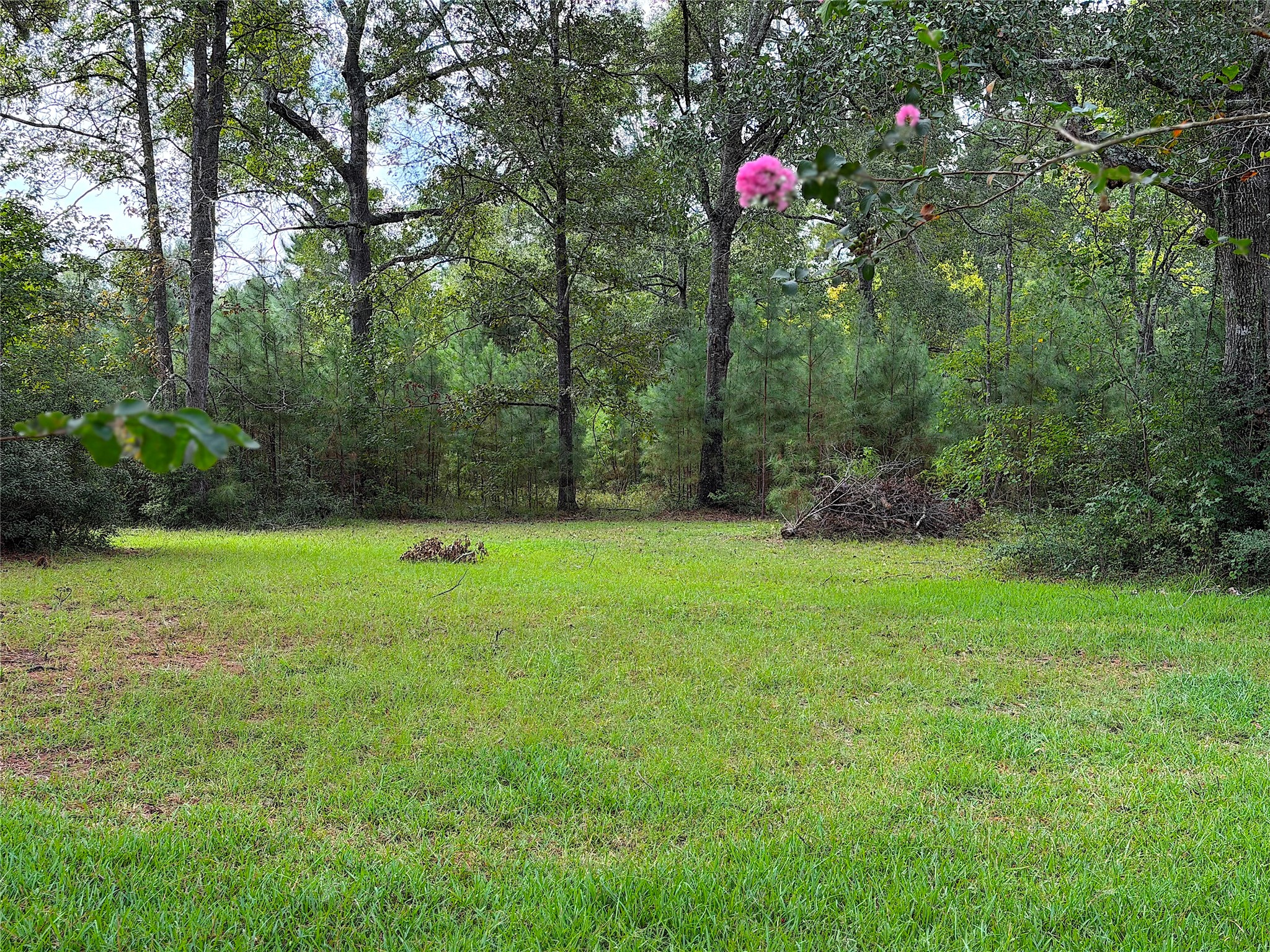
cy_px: 476
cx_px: 635
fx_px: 1761
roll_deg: -0.1
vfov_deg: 30.3
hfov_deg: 39.7
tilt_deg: -1.1
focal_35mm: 48
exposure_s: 1/652
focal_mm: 6.76
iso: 100
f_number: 1.78
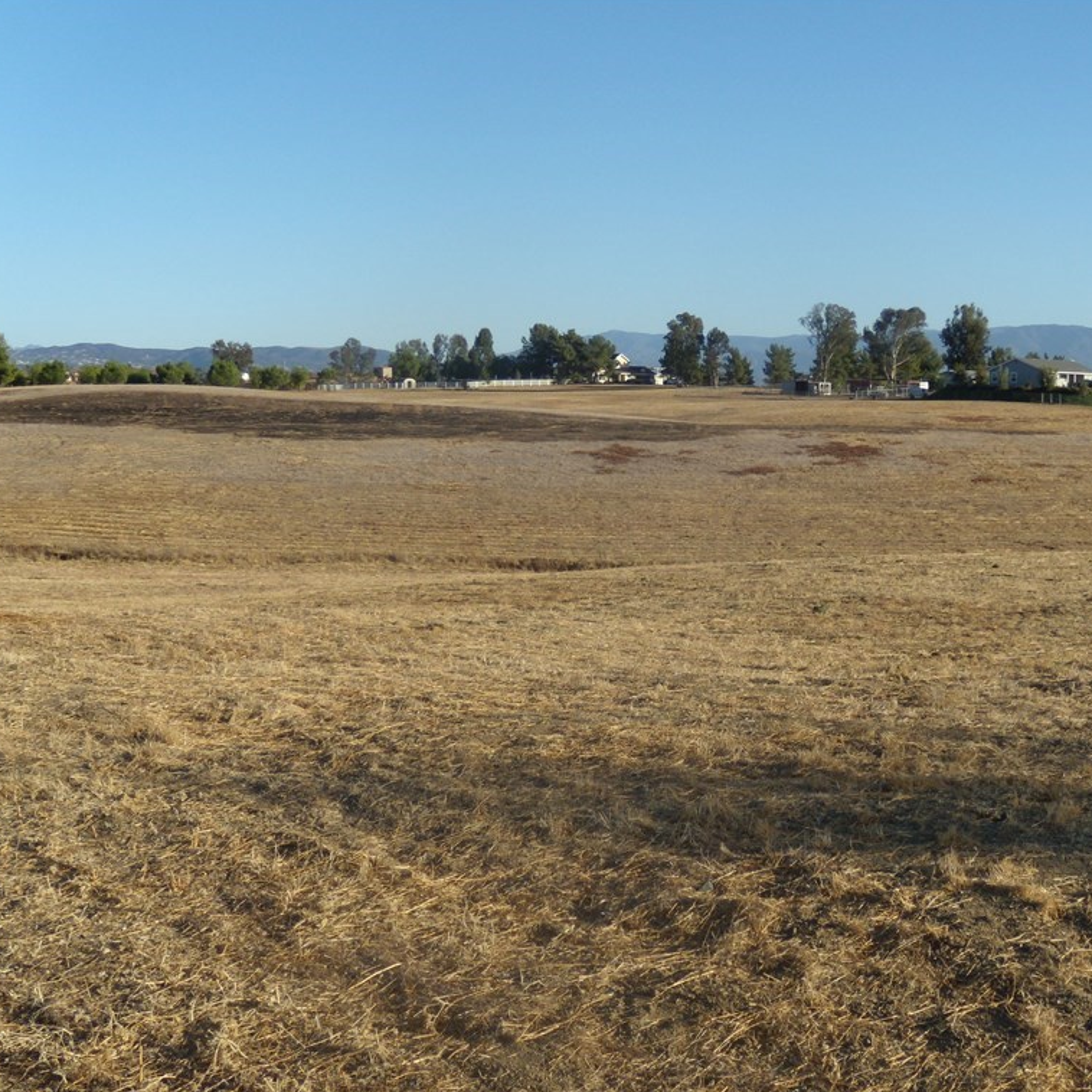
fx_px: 1535
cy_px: 546
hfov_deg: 38.9
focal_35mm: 43
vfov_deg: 39.2
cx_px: 696
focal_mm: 6.4
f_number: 3.6
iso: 80
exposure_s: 1/640
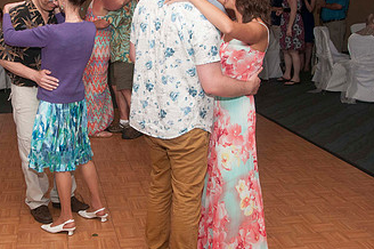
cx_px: 114
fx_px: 550
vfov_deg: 25.3
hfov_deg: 37.0
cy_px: 78
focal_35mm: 53
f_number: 5.6
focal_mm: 20
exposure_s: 1/60
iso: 800
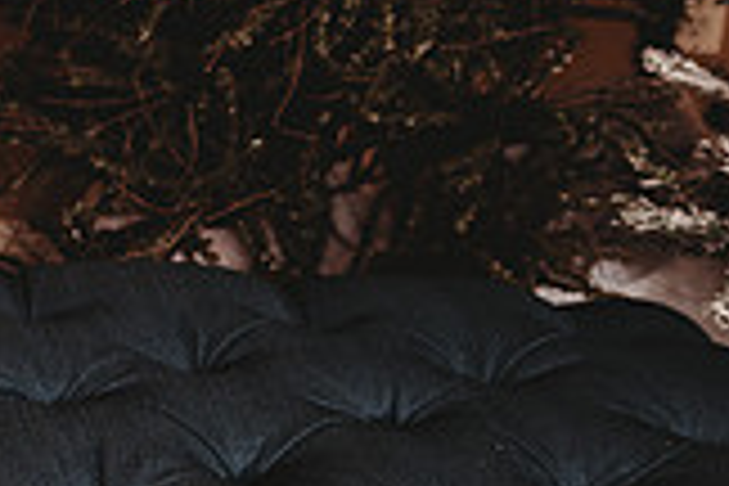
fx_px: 1741
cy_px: -97
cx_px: -477
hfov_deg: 19.4
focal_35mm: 86
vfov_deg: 15.3
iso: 100
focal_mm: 24
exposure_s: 1/160
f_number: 2.8
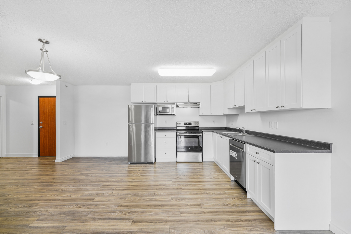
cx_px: 176
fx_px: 137
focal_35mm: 14
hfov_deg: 104.2
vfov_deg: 81.2
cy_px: 117
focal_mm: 14
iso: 100
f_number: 8
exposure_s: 1/1.25
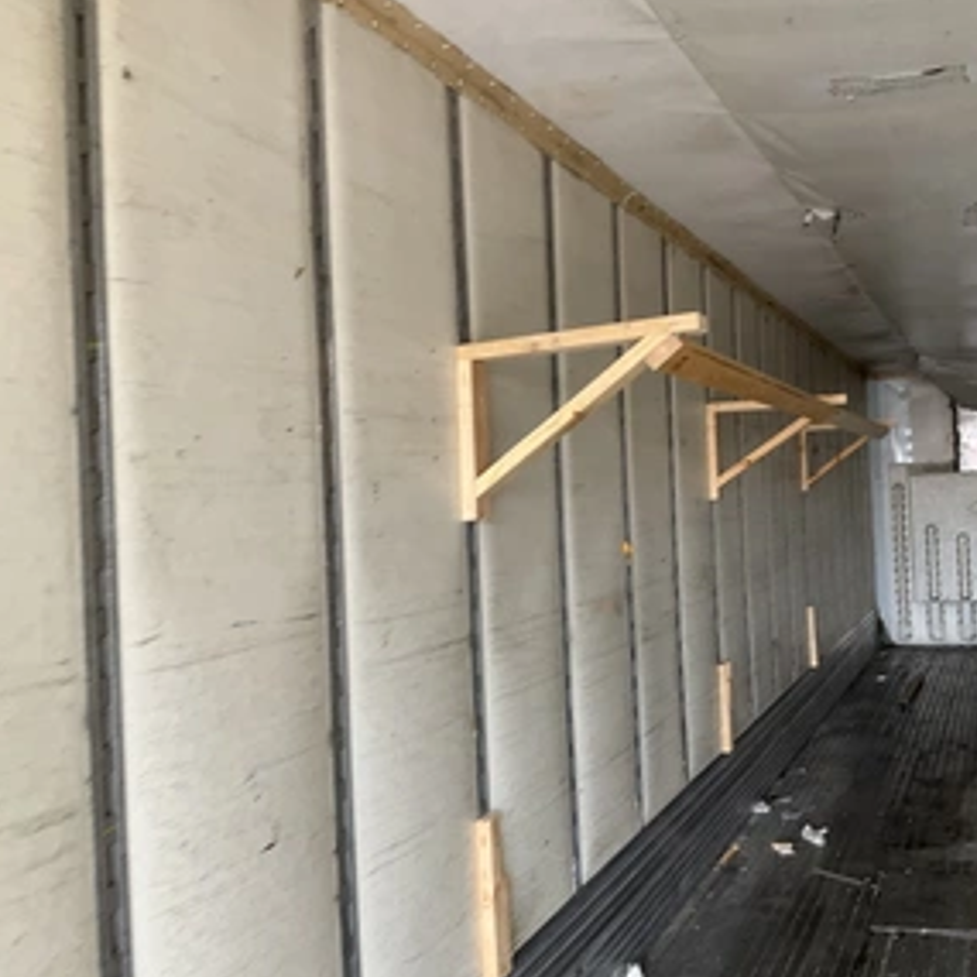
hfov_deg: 45.6
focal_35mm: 36
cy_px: 504
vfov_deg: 46.0
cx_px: 614
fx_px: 1150
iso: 64
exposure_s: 1/61
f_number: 1.8
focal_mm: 3
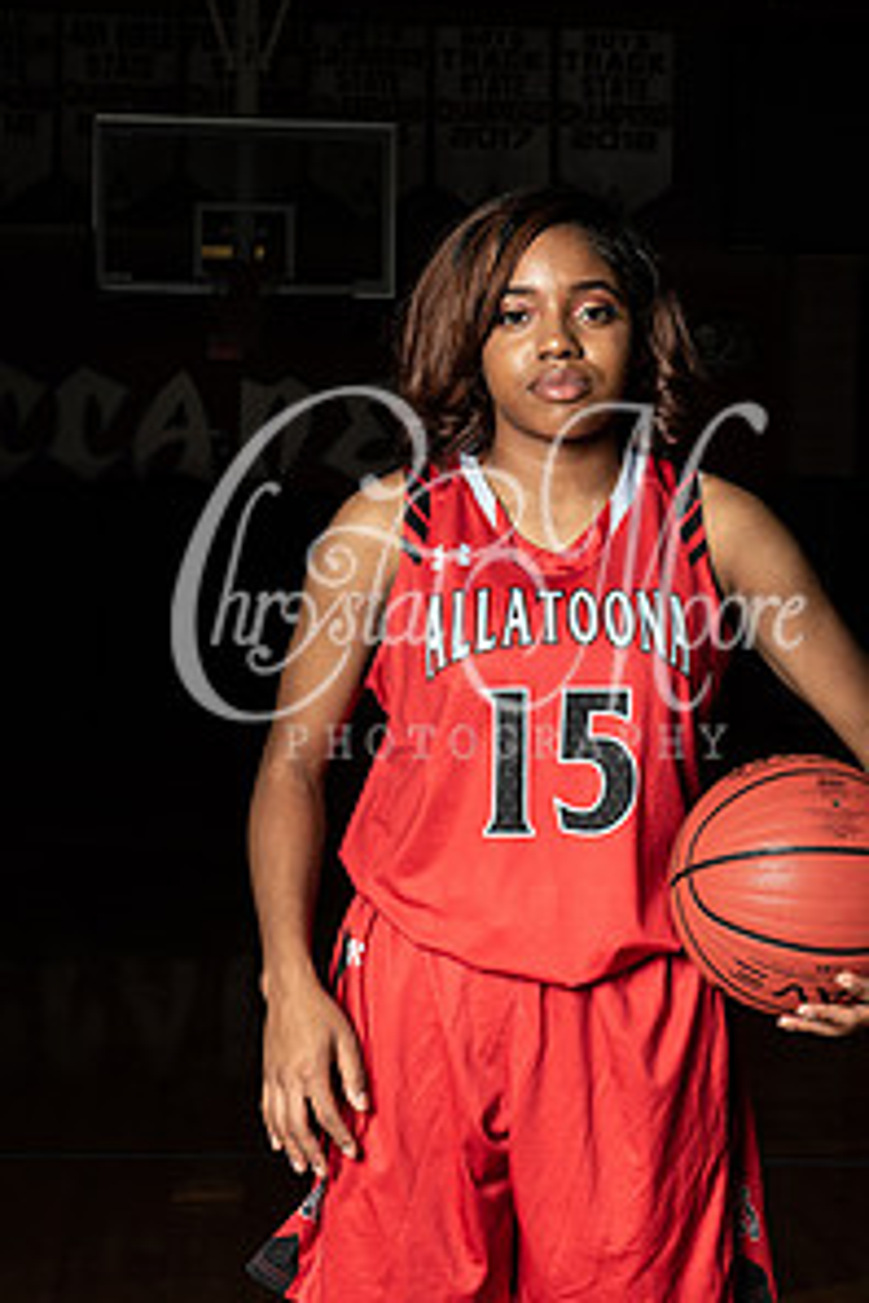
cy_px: 540
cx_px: 544
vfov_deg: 19.3
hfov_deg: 12.9
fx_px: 3838
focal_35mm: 106
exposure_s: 1/200
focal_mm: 70
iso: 320
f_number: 14
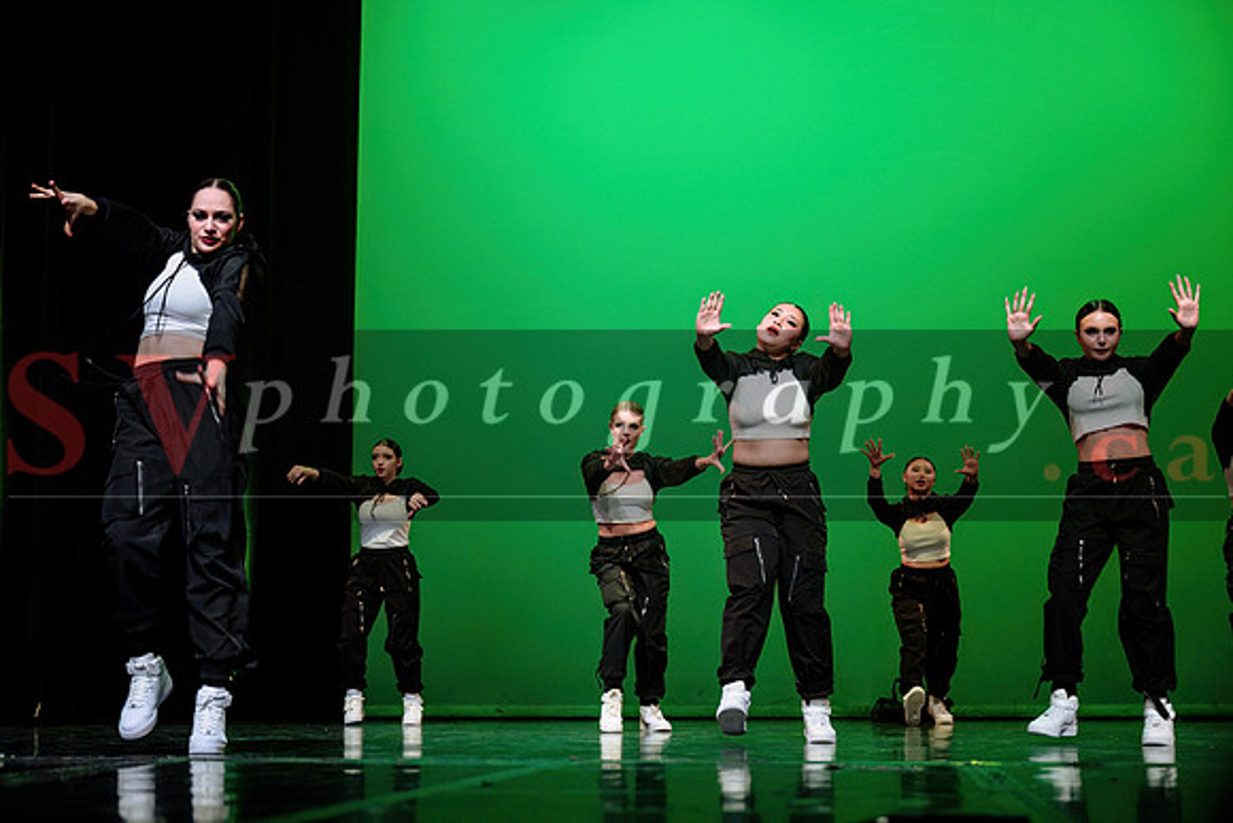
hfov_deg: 36.1
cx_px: 616
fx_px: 1894
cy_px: 412
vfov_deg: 24.5
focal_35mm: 55
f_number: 2.8
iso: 2000
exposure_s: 1/270
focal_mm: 54
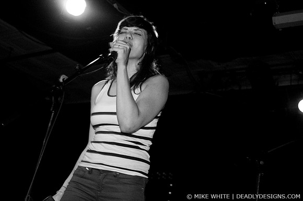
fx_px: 442
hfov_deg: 37.9
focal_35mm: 52
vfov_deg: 25.7
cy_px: 100
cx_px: 152
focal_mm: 35
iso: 800
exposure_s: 1/50
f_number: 2.8
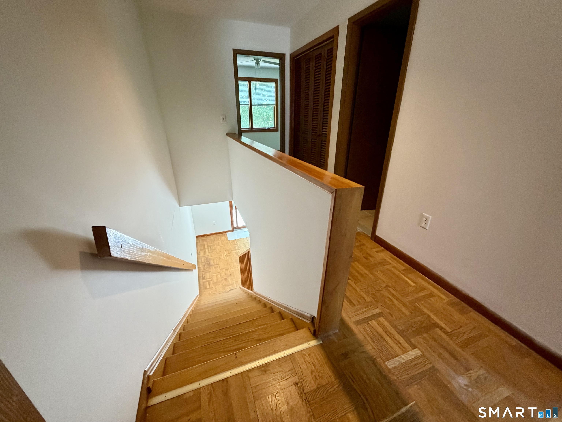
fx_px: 227
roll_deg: +0.4
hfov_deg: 102.1
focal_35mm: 14
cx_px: 281
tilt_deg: -23.2
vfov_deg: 85.7
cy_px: 211
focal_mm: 2.22
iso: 500
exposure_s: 1/60
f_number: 2.2
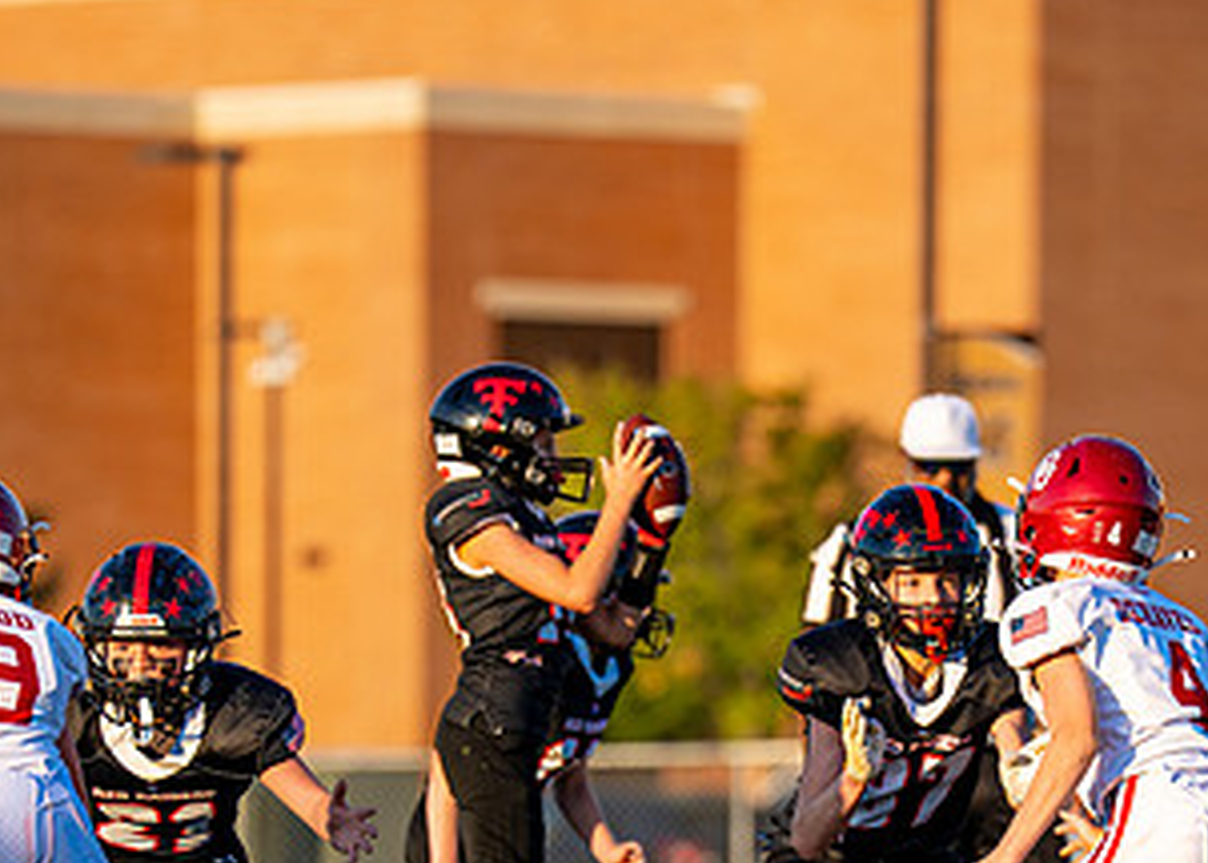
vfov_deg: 2.7
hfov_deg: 3.7
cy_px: 866
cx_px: 904
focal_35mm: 543
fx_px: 18629
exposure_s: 1/1000
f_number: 2.8
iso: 100
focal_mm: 200
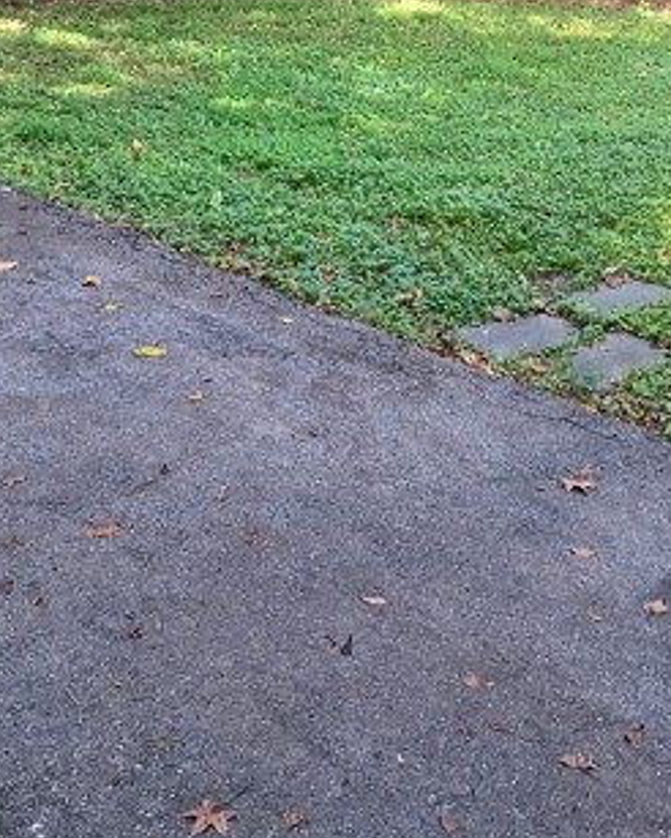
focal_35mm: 61
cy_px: 101
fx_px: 1513
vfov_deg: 29.8
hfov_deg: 25.0
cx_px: 368
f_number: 1.8
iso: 160
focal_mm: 4.6
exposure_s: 1/60
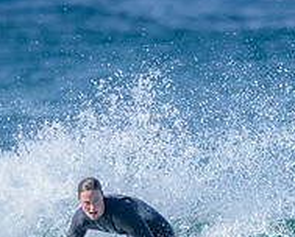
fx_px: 20114
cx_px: 201
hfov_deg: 0.8
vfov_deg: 0.7
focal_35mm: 2299
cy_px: 291
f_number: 6.3
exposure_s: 1/2500
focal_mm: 800
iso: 450
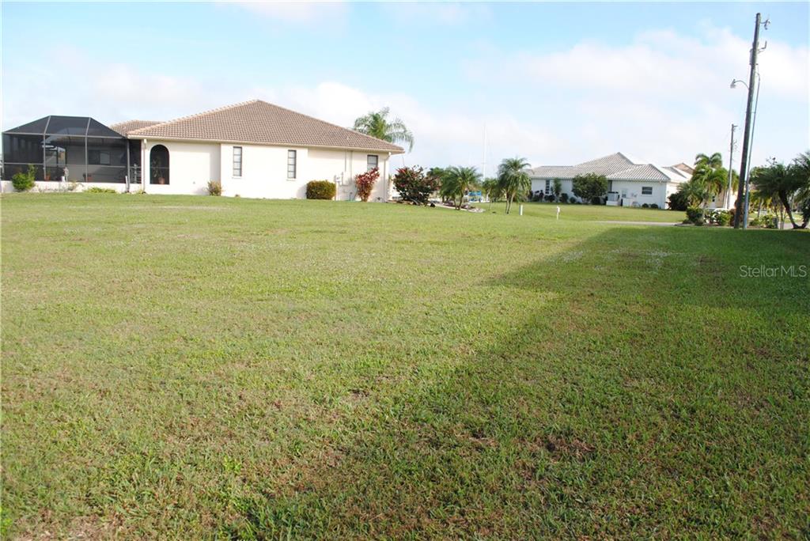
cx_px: 405
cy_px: 270
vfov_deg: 48.0
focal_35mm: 27
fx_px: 608
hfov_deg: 67.4
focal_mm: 18
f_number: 6.3
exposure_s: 1/200
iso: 100
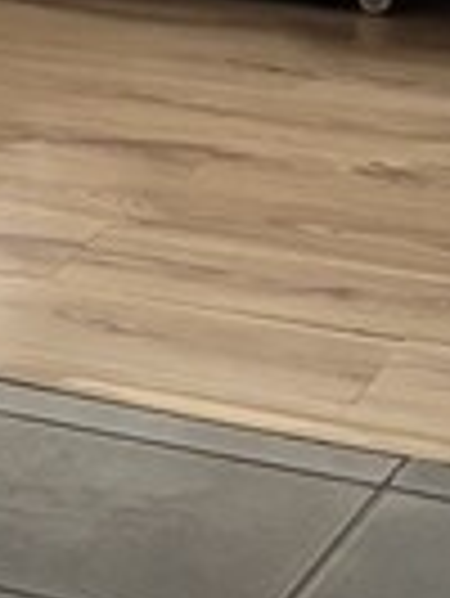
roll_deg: -0.5
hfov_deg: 7.0
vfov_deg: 9.8
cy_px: 45
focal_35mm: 200
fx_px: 3461
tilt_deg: -13.1
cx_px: -675
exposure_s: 1/40
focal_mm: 5.96
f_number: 1.6
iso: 640
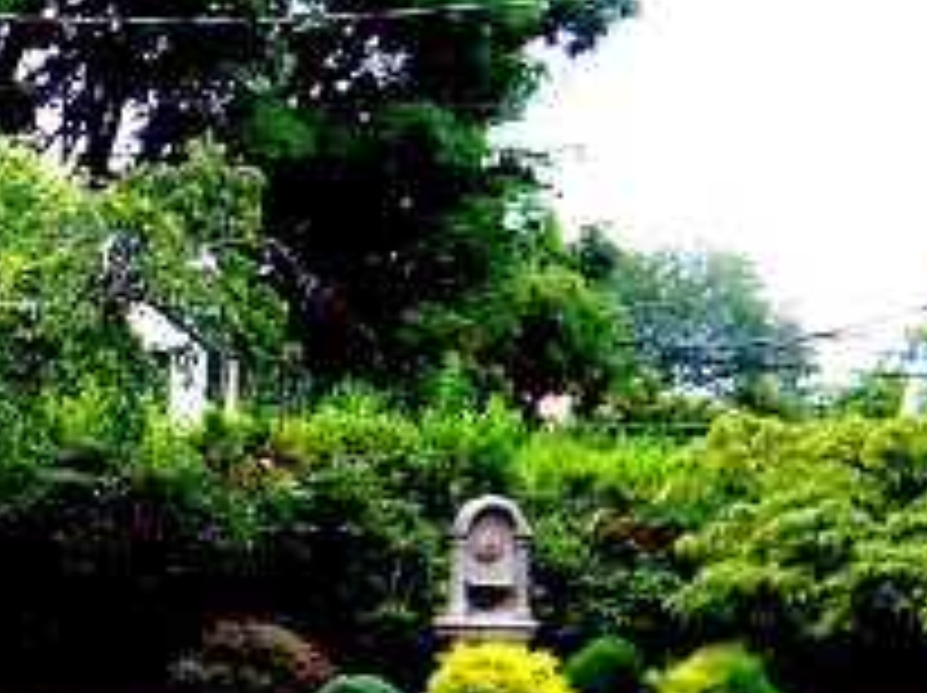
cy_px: 306
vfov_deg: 10.6
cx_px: -374
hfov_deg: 13.5
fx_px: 3745
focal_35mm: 140
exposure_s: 1/400
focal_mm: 6.2
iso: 80
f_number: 2.8
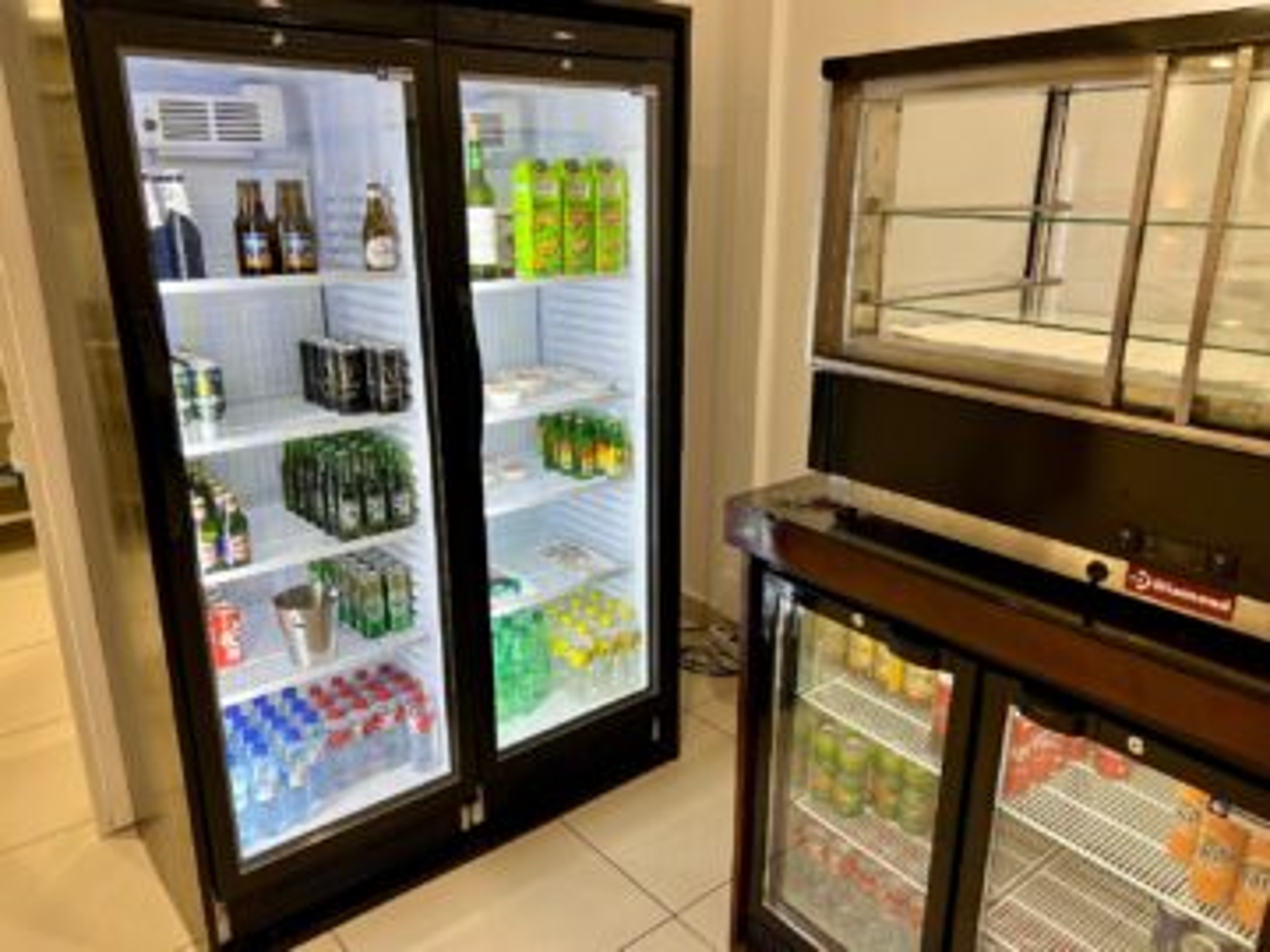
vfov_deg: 53.1
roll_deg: +0.0
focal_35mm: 26
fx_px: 954
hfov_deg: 67.3
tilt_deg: -17.0
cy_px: 476
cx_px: 635
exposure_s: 1/100
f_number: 1.5
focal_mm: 5.7
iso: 125
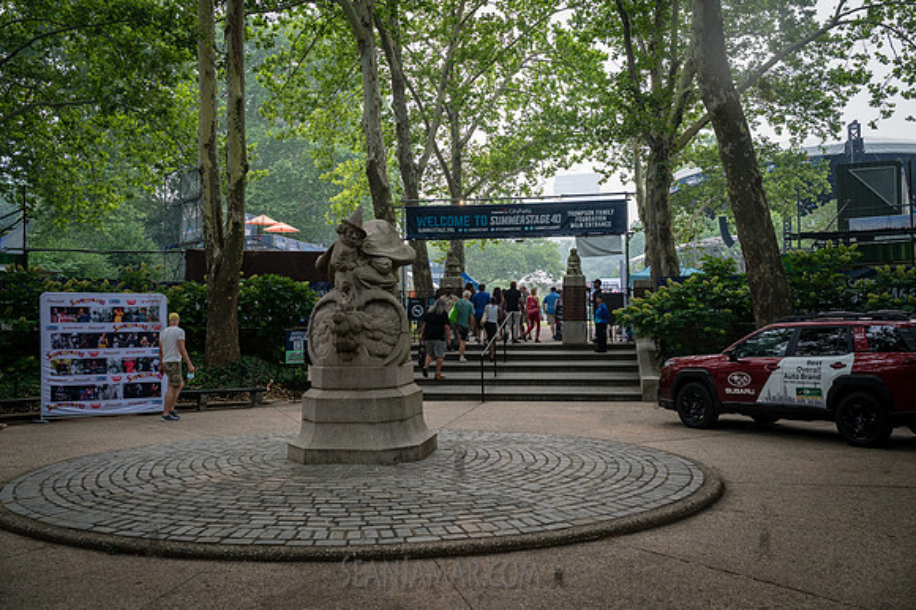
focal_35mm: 35
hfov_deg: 54.2
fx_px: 895
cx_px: 458
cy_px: 305
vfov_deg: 37.6
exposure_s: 1/1250
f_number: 4.5
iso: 1000
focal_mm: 35
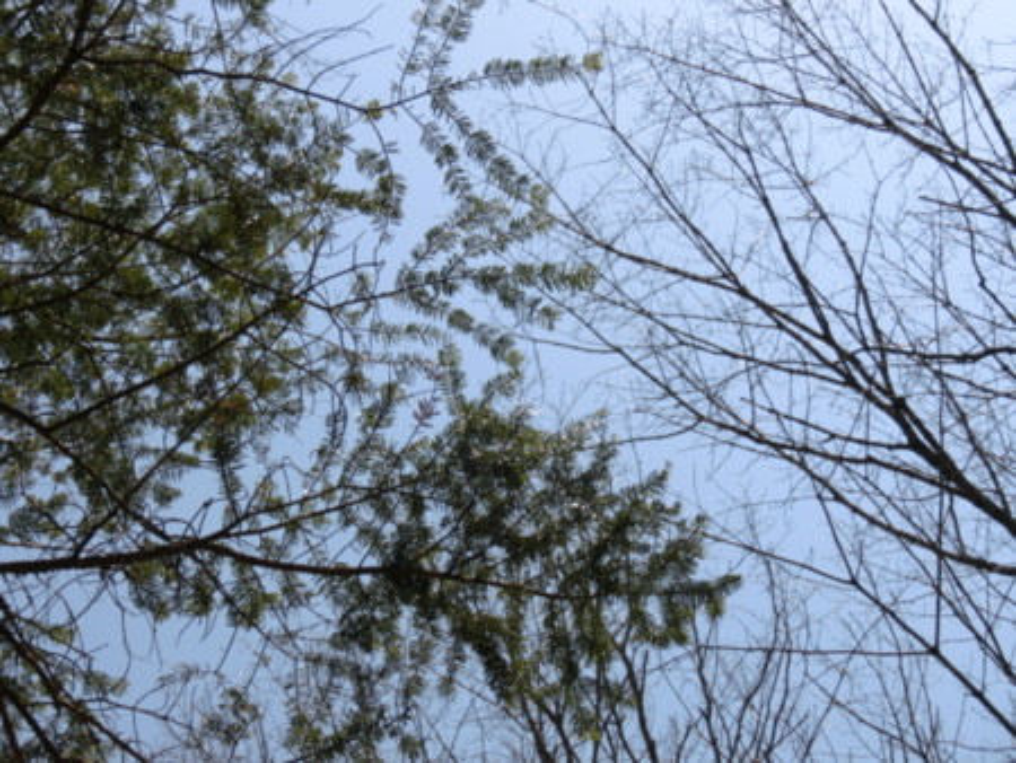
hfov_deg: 25.0
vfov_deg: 18.9
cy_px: 382
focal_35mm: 78
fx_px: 2291
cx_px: 508
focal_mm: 13.79
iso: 80
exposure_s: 1/800
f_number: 4.9
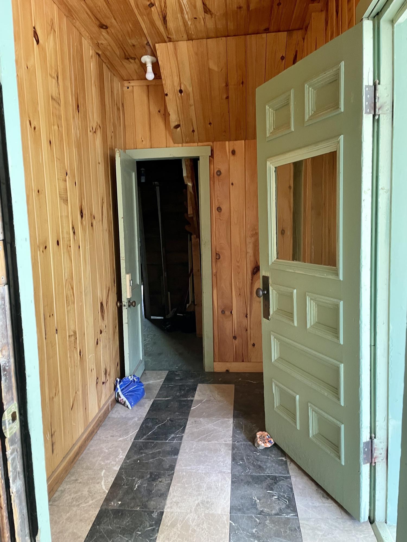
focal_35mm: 26
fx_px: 408
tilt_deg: -7.2
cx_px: 204
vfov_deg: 67.3
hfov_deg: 53.1
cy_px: 271
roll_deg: +1.5
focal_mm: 4.2
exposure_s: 1/60
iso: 160
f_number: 1.6
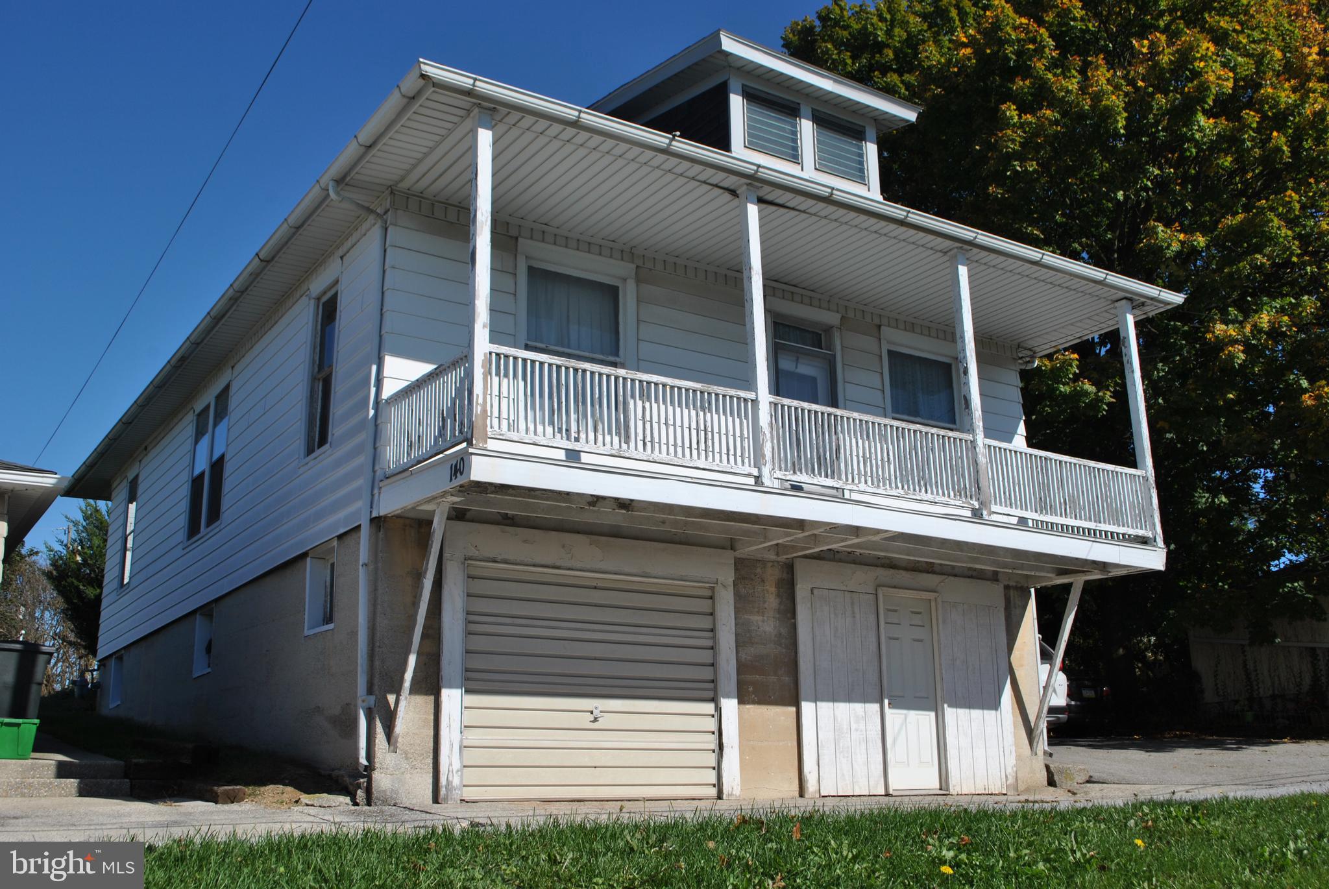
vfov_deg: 37.0
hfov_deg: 53.1
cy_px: 444
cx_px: 664
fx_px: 1330
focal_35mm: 36
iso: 100
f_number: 9
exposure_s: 1/320
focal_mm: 24
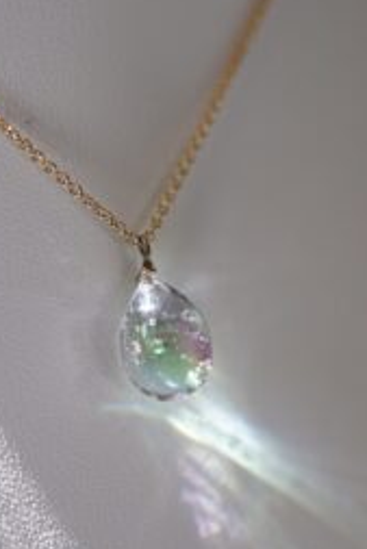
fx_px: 886
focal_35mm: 58
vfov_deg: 34.5
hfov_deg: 23.3
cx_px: 252
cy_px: 289
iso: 100
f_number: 2
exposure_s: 1/400
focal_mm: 35
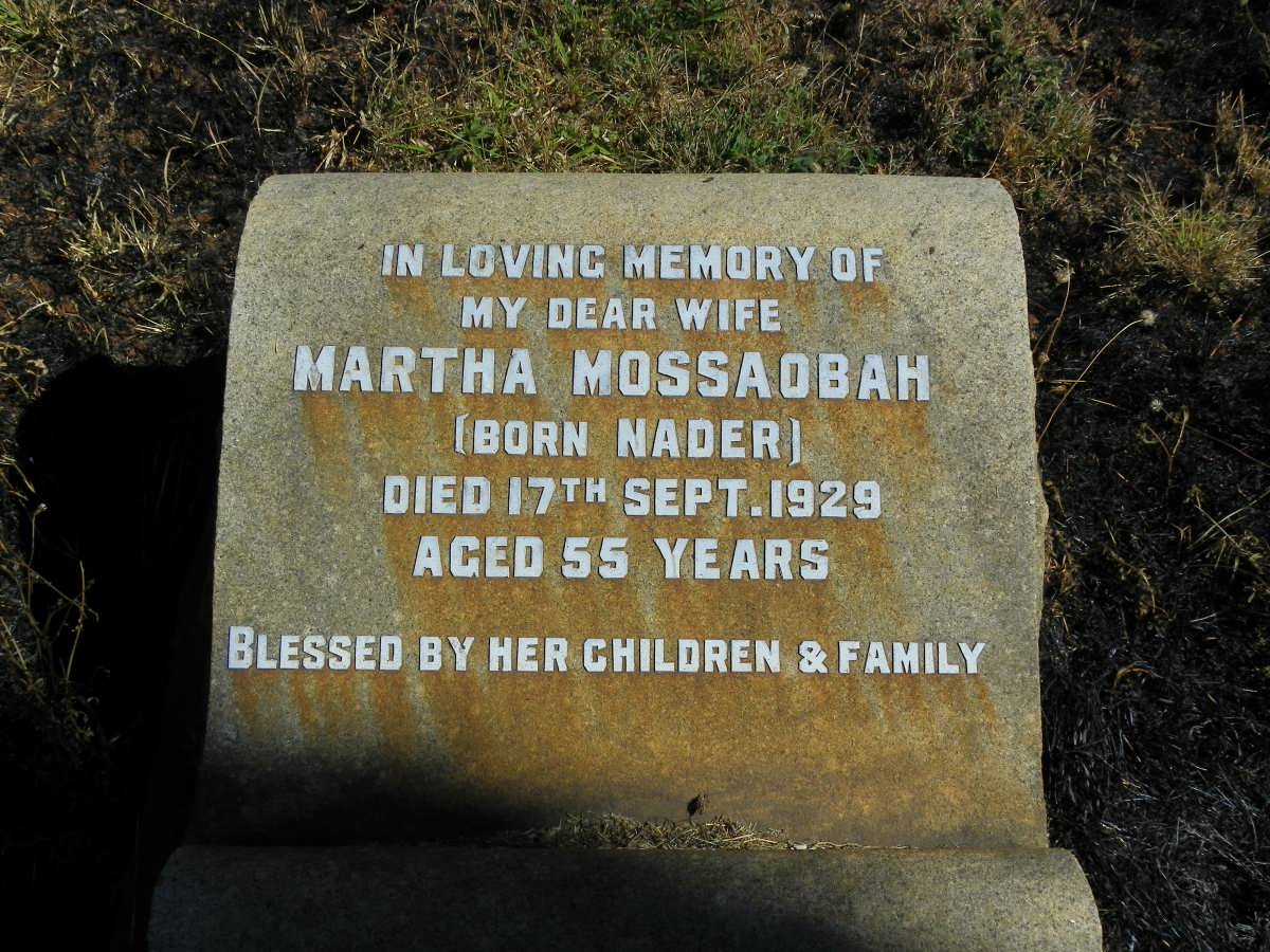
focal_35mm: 32
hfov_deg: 56.8
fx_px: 1174
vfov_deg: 44.2
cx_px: 635
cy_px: 476
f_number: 5.6
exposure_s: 1/640
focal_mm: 5.7
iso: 64
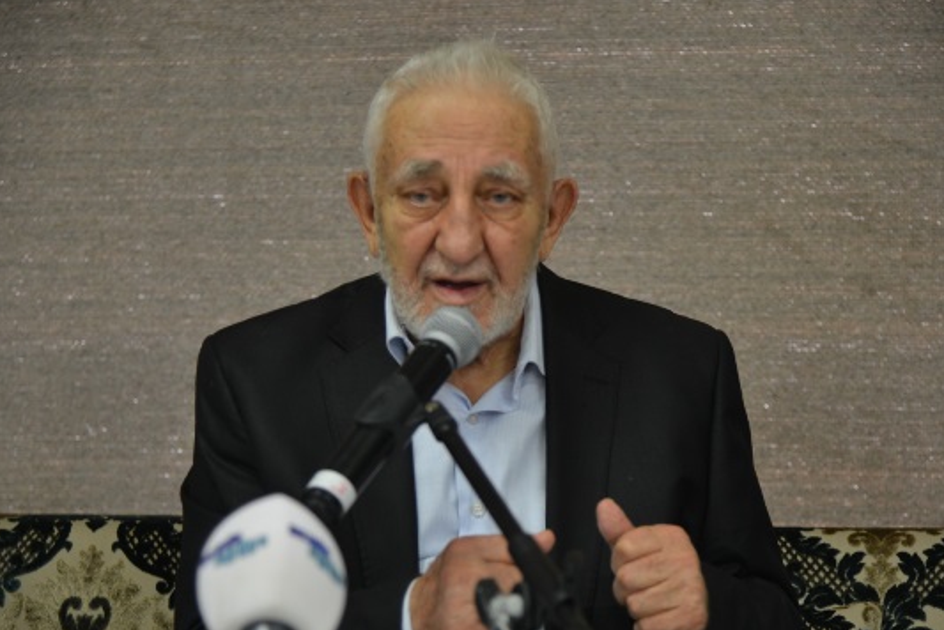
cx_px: 482
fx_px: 2676
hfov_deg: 20.0
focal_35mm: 102
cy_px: 374
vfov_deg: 13.4
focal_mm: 85
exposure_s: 1/80
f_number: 4
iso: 800
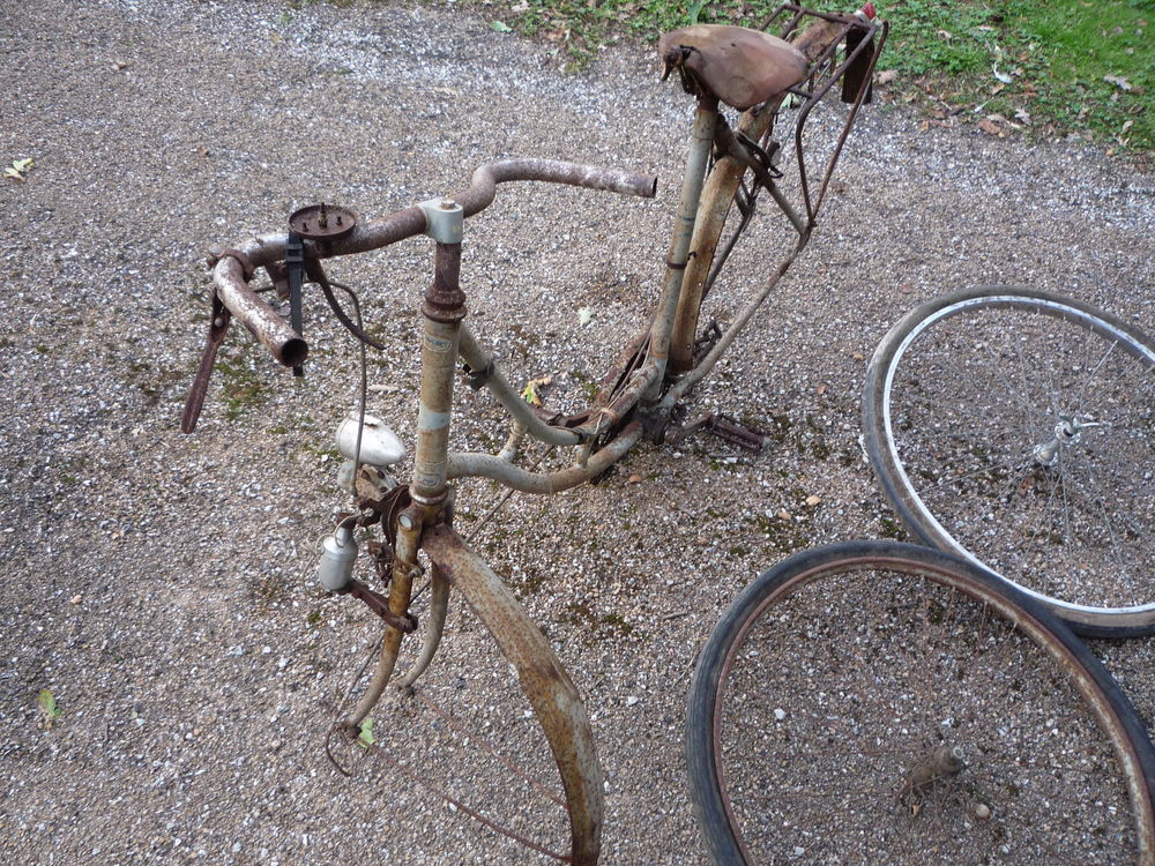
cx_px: 578
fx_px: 1001
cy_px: 433
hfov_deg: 60.0
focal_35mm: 30
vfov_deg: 46.8
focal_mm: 5.2
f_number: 3.3
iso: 100
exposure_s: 1/40
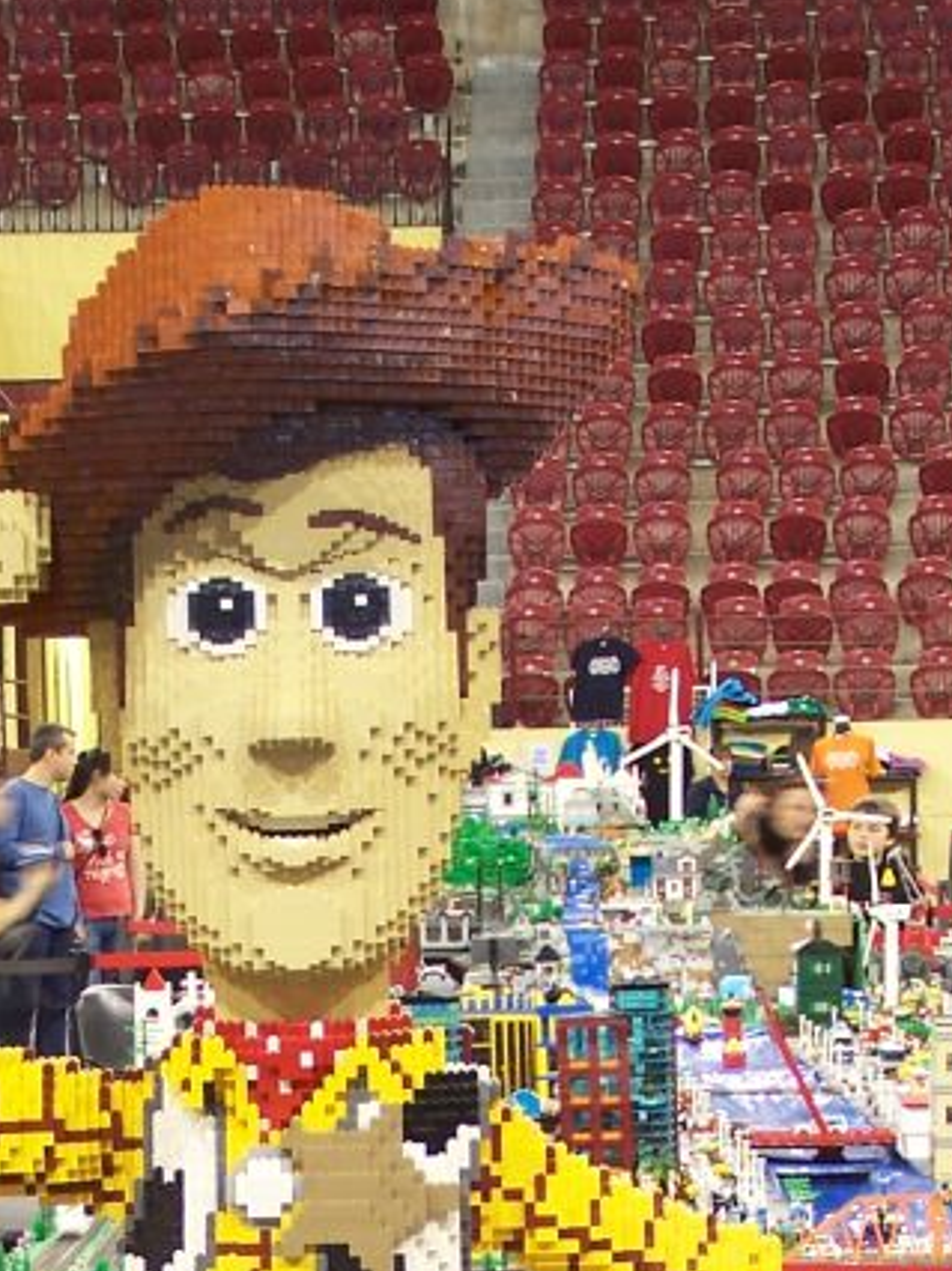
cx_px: 328
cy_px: 1510
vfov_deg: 12.5
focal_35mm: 154
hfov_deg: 9.6
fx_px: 5653
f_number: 3.2
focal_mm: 10.7
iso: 80
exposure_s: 1/4
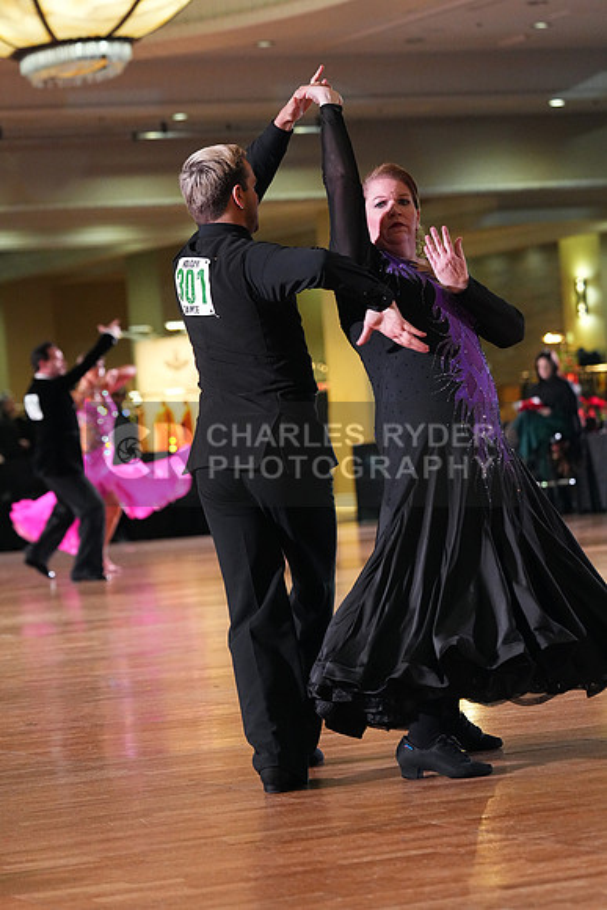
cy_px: 455
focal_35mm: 128
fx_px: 3235
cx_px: 304
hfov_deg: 10.7
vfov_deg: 16.0
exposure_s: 1/400
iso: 6400
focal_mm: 128
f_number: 4.5
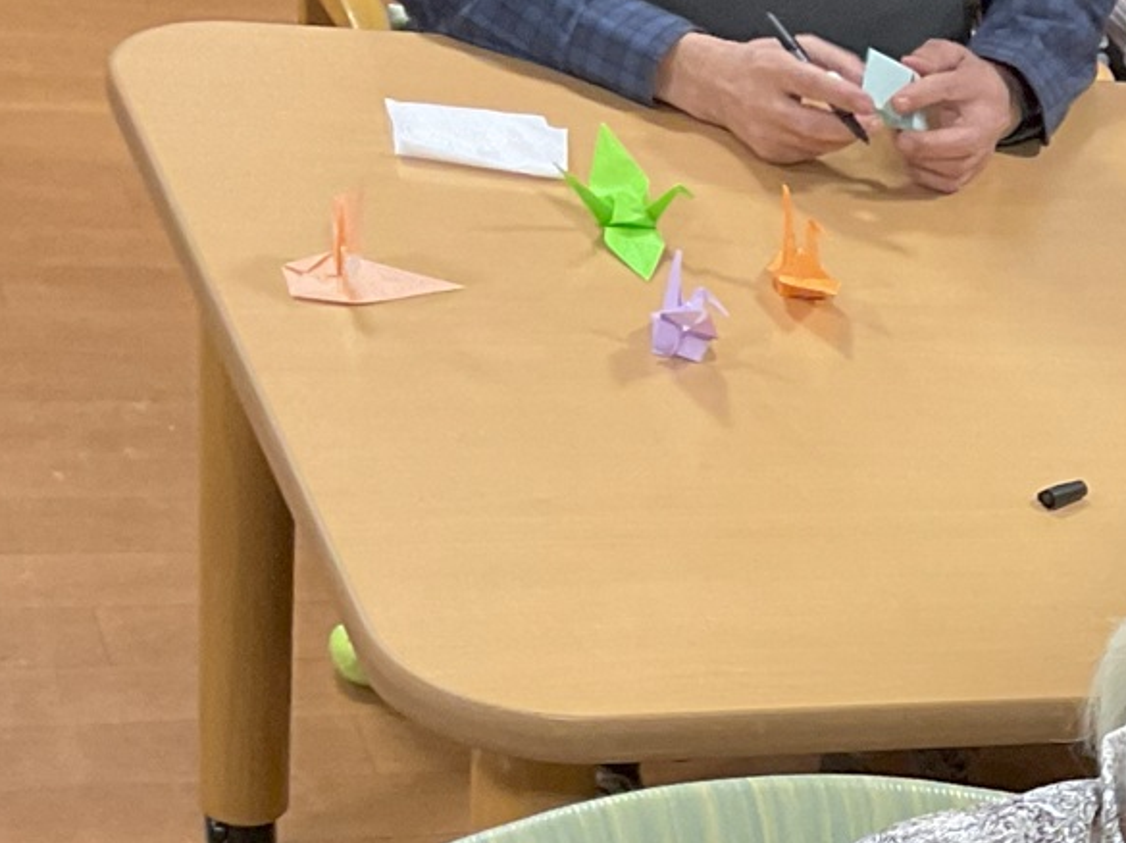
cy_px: 1162
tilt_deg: -35.8
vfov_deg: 14.1
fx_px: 3251
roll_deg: -21.7
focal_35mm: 100
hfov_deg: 17.3
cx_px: 1796
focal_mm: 3
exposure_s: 1/50
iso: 80
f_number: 1.8
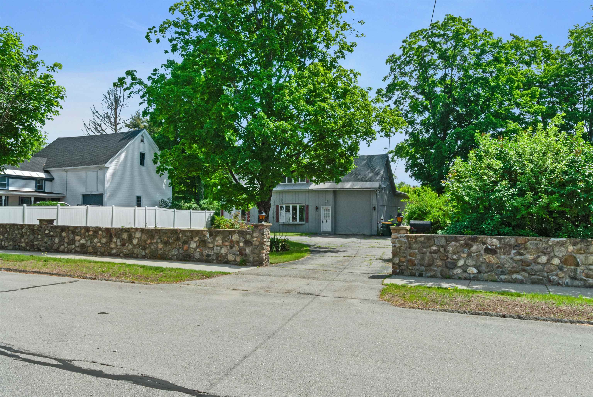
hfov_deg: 53.1
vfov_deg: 37.0
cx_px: 296
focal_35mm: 36
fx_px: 594
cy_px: 198
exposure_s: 1/60
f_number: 20
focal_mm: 24
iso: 200
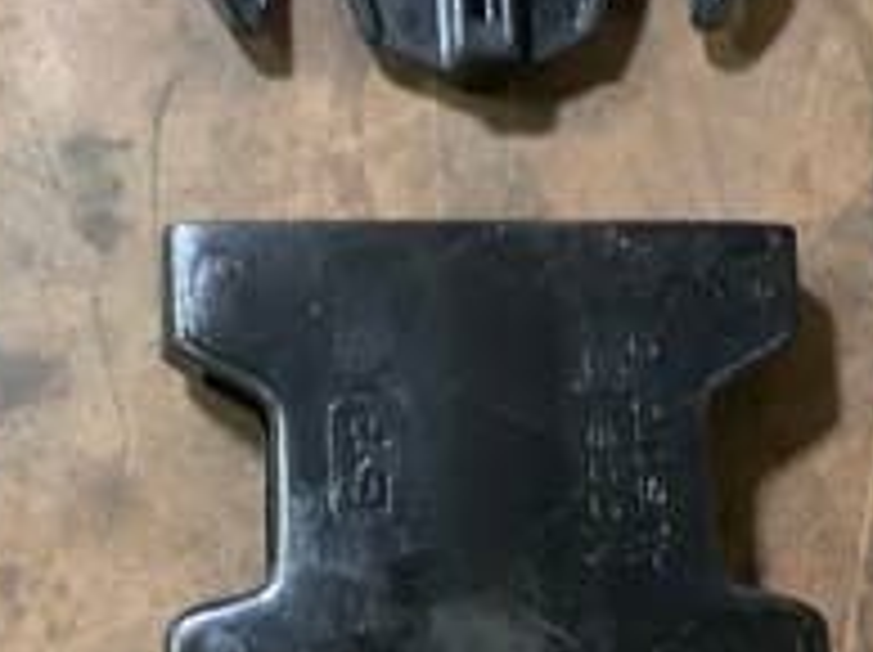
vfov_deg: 18.4
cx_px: 338
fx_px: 2015
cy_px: 241
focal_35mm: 80
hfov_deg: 24.4
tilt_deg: -76.0
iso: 500
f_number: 2.4
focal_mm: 3.3
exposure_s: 1/25
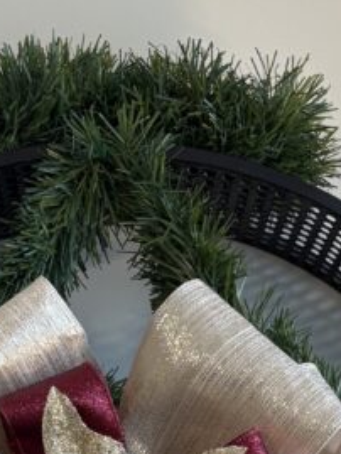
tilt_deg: -2.7
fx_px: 1299
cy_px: 776
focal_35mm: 99
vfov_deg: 16.9
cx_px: 138
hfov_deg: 14.9
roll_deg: +2.2
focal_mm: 5.96
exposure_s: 1/60
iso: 80
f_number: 1.6
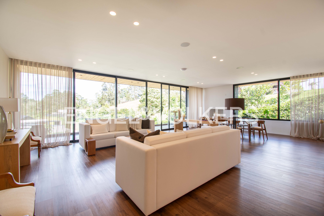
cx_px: 162
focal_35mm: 15
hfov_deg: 100.4
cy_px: 108
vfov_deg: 77.3
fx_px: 135
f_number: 9
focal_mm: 10
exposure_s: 1/20
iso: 125
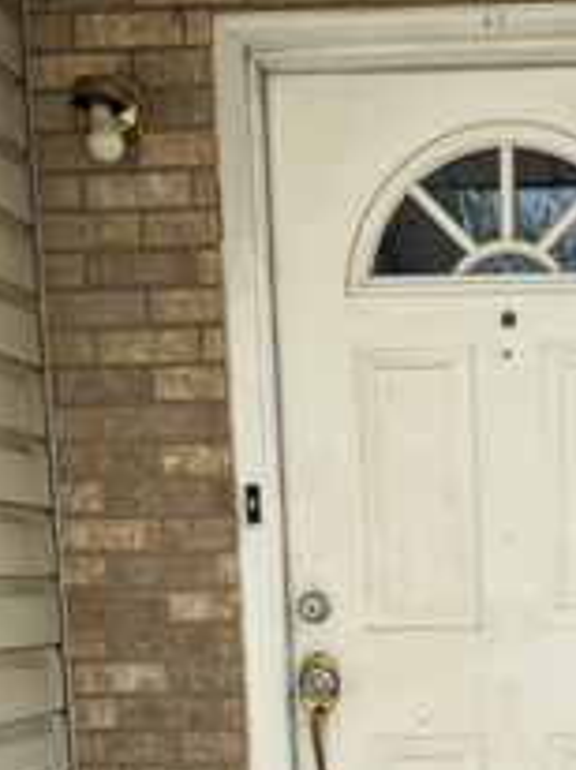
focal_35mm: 56
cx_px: 539
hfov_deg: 25.1
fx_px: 1245
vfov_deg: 31.8
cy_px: 763
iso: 80
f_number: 1.78
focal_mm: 6.76
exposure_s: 1/2053
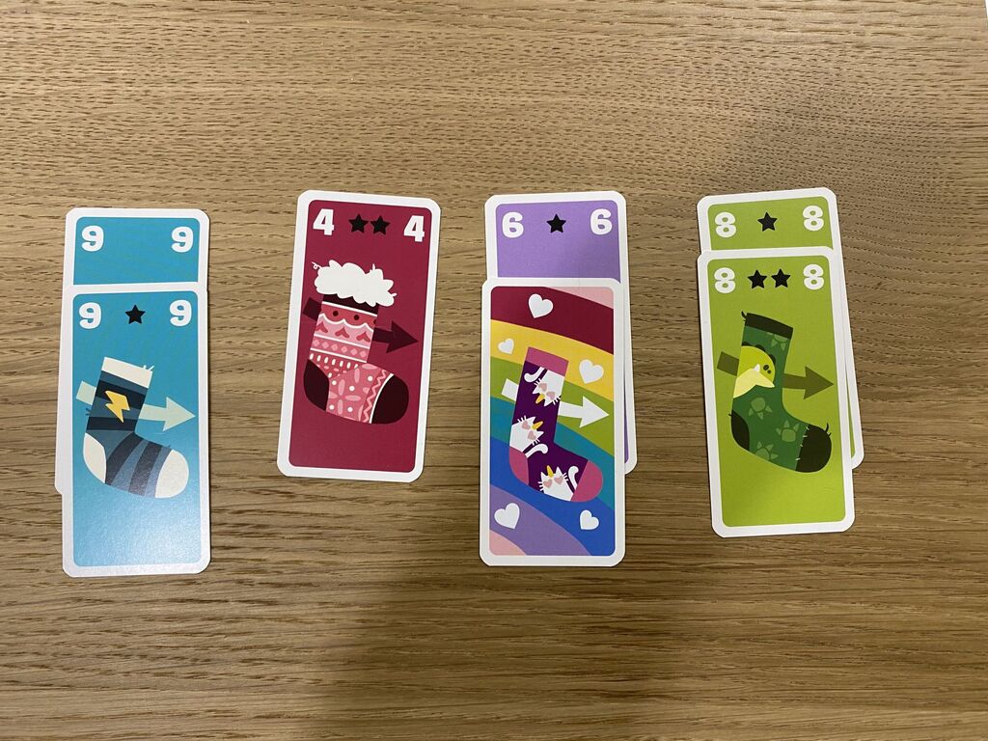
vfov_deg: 53.1
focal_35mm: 26
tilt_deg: -88.9
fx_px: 742
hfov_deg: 67.3
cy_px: 370
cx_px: 494
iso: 80
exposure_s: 1/50
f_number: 1.8
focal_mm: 4.25
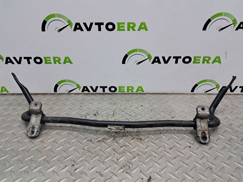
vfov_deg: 51.3
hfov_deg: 65.4
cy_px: 91
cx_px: 122
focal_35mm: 27
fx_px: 189
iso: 80
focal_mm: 4
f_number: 1.8
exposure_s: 1/50
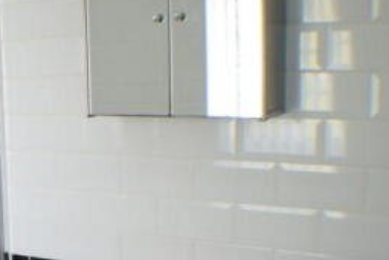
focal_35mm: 77
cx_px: -56
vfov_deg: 17.4
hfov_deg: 24.3
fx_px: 832
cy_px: 239
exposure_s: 1/5
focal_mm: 20
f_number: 4
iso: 100
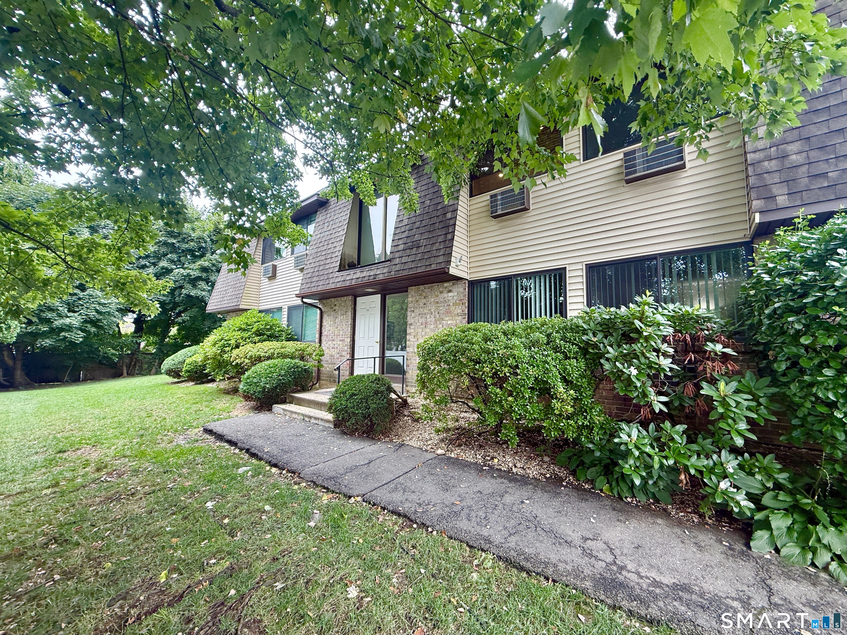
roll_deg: -1.5
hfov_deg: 102.1
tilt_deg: +5.4
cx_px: 424
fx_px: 343
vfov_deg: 85.7
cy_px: 318
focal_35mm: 14
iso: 64
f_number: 2.2
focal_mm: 2.22
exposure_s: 1/115
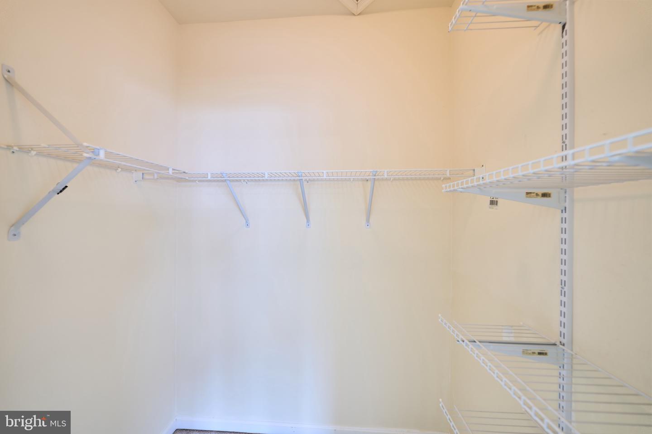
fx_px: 217
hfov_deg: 112.6
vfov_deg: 90.0
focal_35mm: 12
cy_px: 217
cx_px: 326
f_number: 6.3
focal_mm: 12
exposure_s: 1/60
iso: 250
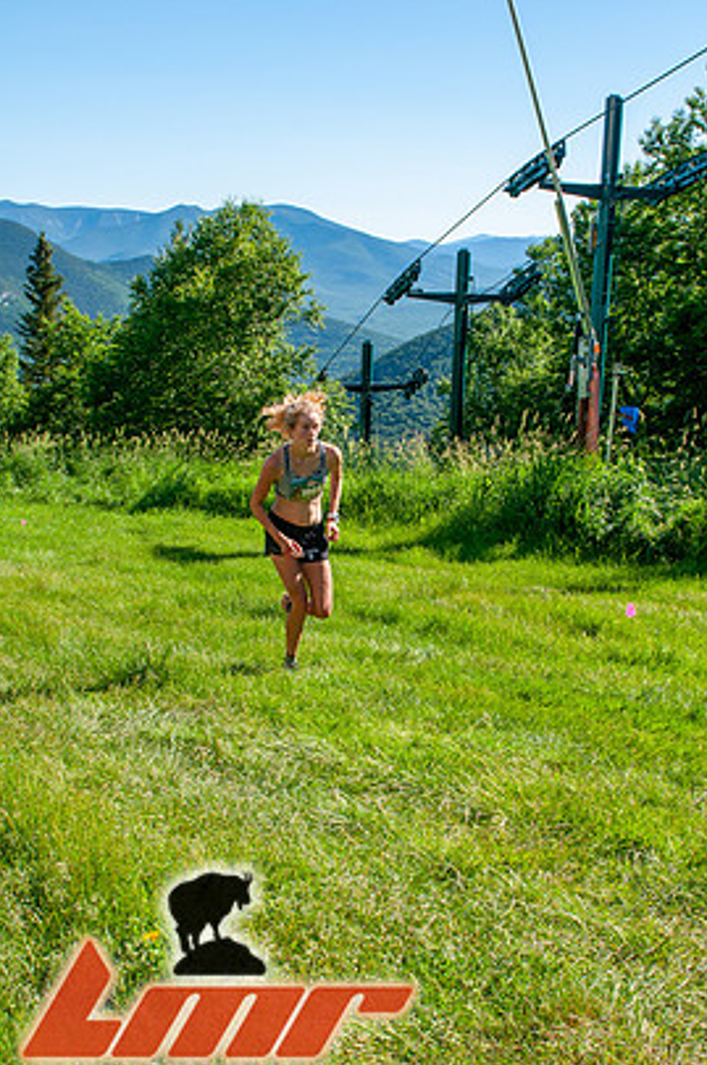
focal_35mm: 40
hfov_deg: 33.3
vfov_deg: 48.5
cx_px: 369
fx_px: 1181
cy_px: 573
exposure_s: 1/400
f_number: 8
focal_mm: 24
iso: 200
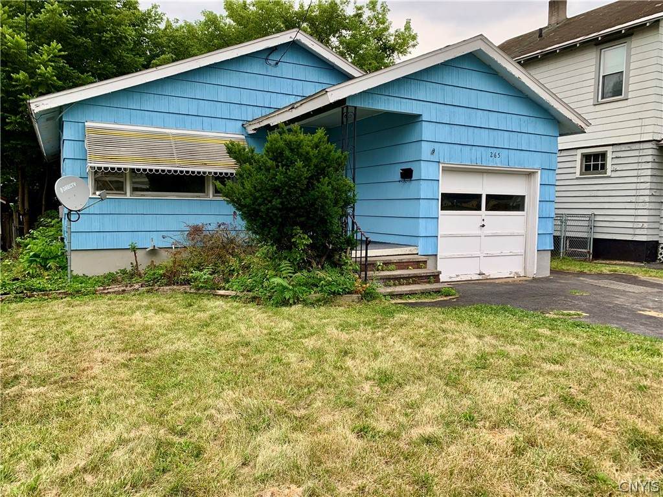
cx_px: 332
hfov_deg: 67.3
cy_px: 248
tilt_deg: -4.7
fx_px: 498
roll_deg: +0.1
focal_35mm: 26
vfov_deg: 53.1
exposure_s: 1/122
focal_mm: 4.25
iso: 40
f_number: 1.8
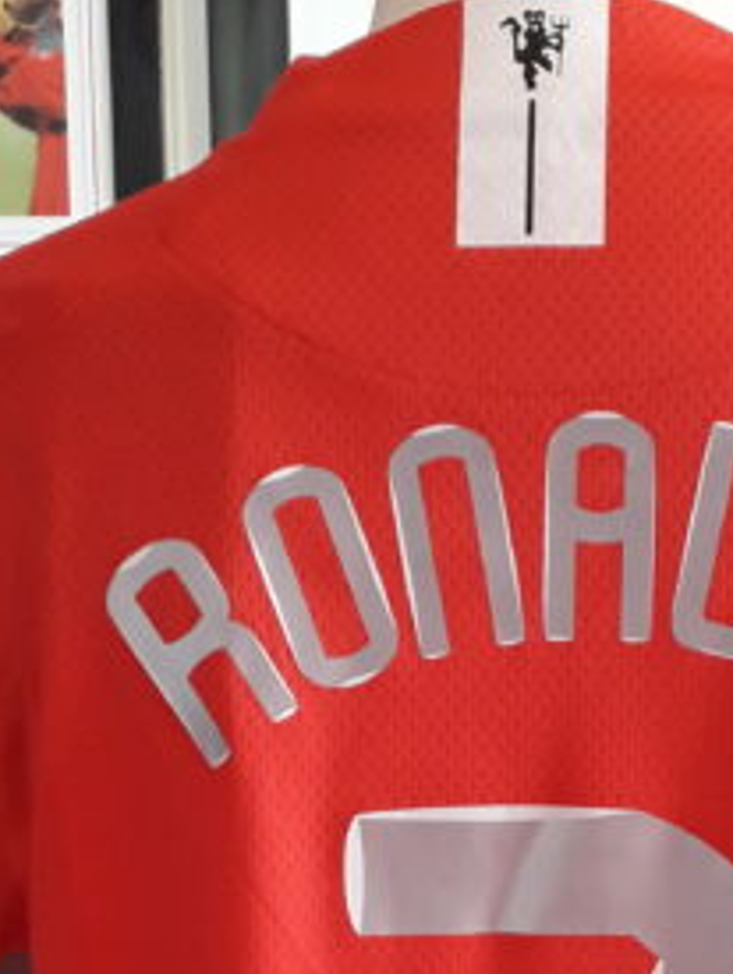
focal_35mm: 85
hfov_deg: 17.3
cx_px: 521
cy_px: 1156
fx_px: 2394
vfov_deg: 21.4
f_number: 1.9
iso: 100
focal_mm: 3.6
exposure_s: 1/50
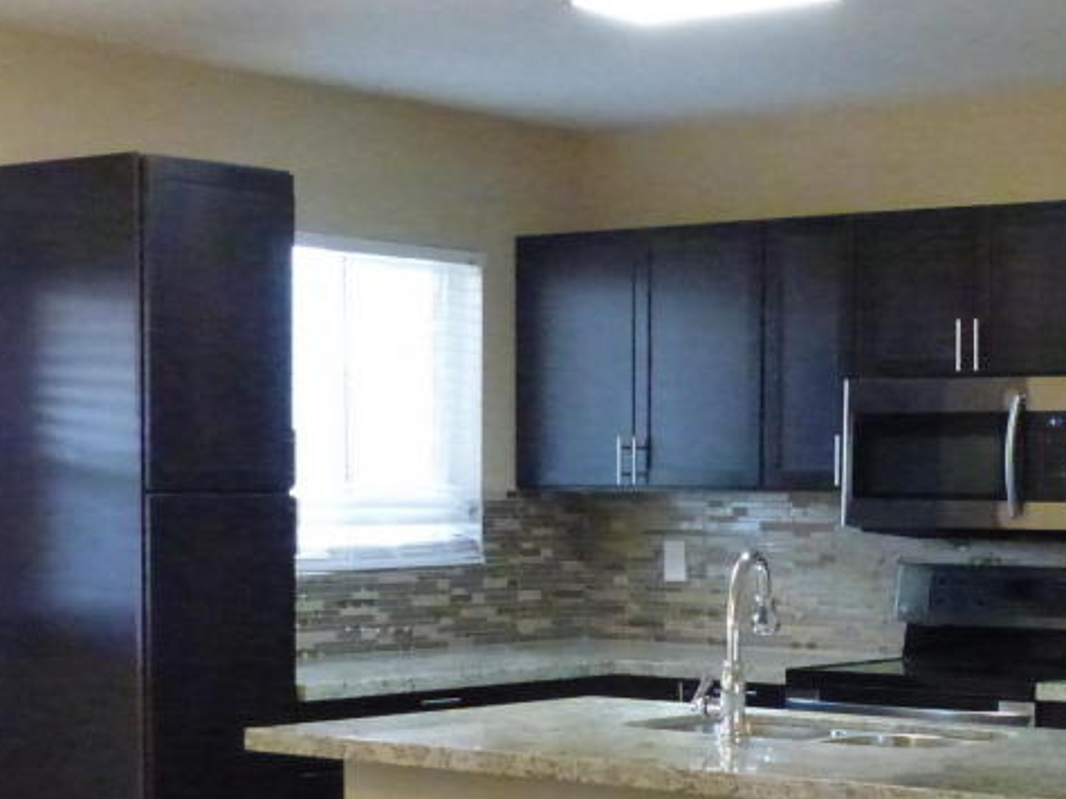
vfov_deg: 17.8
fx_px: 2525
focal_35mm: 82
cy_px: 624
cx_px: 864
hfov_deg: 23.5
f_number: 4
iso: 3200
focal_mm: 6.8
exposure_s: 1/160
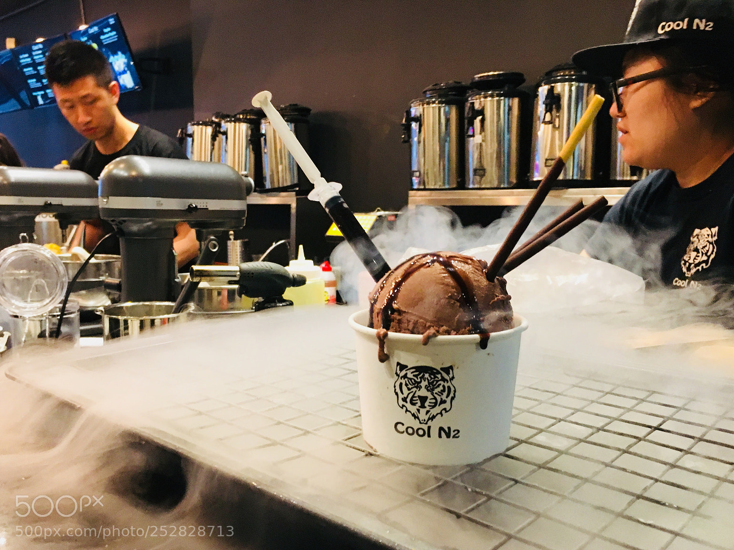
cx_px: 365
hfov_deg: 60.0
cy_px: 284
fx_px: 636
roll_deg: -0.1
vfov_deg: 46.8
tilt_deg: -5.3
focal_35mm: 30
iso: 200
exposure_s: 1/30
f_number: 2.2
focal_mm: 4.15
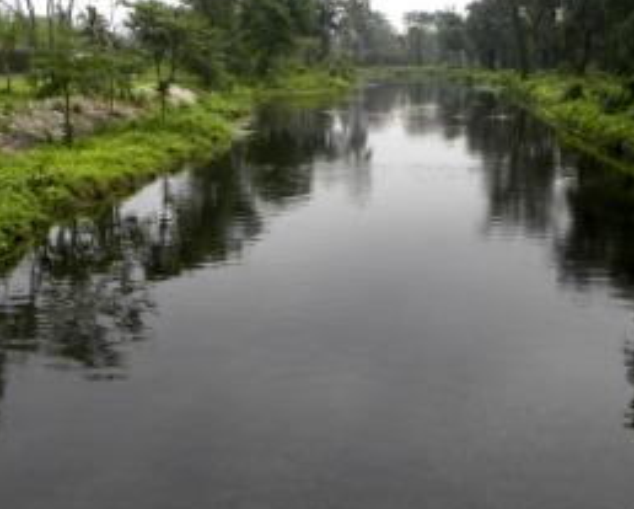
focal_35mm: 44
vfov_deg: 34.0
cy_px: 187
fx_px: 827
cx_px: 369
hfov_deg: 41.8
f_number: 5
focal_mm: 4.6
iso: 64
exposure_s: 1/277
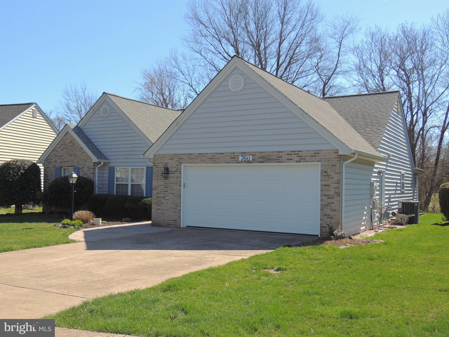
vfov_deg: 40.7
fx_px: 454
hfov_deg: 52.6
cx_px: 224
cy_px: 168
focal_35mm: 35
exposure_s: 1/640
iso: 100
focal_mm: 6.2
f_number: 3.3
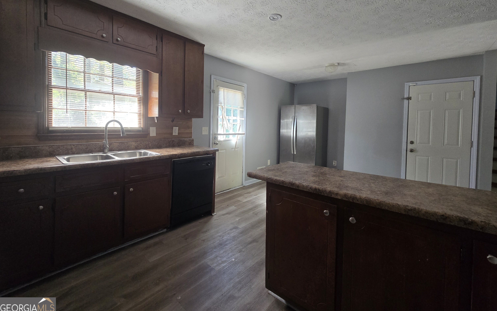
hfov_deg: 105.3
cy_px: 127
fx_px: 190
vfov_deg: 77.9
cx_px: 252
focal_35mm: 14
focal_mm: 2.2
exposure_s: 1/60
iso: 200
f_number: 2.2
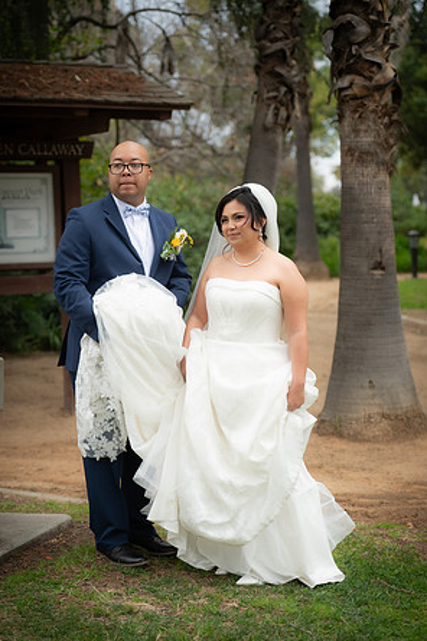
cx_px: 214
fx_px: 1263
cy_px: 323
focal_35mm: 71
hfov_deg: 19.2
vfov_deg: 28.5
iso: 640
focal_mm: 70
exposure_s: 1/800
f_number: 2.8
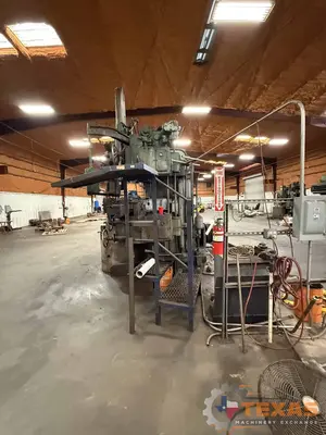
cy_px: 218
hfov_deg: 85.7
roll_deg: +0.7
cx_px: 163
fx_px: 176
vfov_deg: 102.1
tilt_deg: -3.9
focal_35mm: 14
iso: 1000
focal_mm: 2.22
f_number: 2.2
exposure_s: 1/60
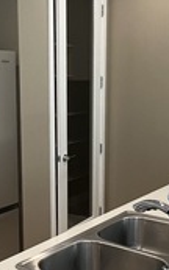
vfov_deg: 38.0
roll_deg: +1.2
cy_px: 168
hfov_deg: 24.2
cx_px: 45
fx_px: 391
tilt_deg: -10.8
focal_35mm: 53
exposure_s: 1/120
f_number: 1.8
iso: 200
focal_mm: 1.57
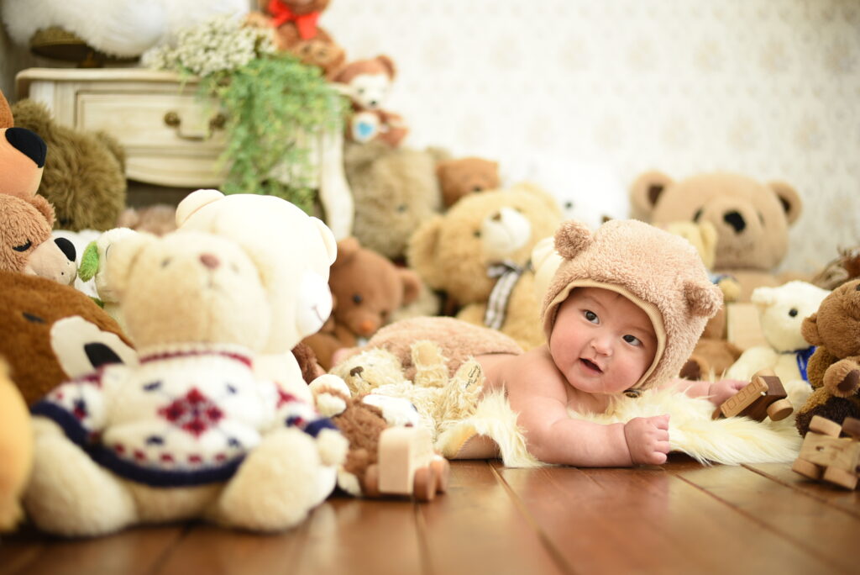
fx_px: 1195
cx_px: 430
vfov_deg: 27.0
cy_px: 288
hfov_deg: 39.6
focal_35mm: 50
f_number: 1.8
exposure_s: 1/160
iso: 200
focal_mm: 50
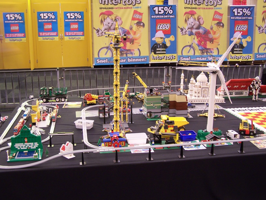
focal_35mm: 40
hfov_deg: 46.8
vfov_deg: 36.0
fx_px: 307
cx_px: 133
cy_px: 100
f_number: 2.8
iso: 80
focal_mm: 6.7
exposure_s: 1/2
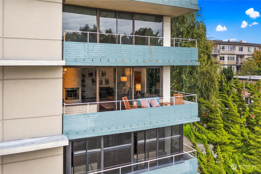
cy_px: 87
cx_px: 130
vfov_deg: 46.4
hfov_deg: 65.5
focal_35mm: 28
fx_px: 203
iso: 100
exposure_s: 1/50
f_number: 2.8
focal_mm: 10.26
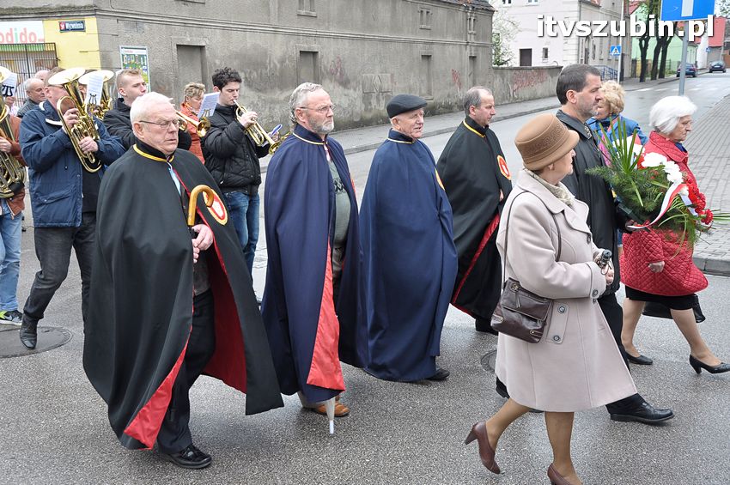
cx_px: 365
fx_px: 851
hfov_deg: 46.4
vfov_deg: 31.8
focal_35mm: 42
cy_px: 242
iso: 320
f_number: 7.1
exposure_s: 1/200
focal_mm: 28
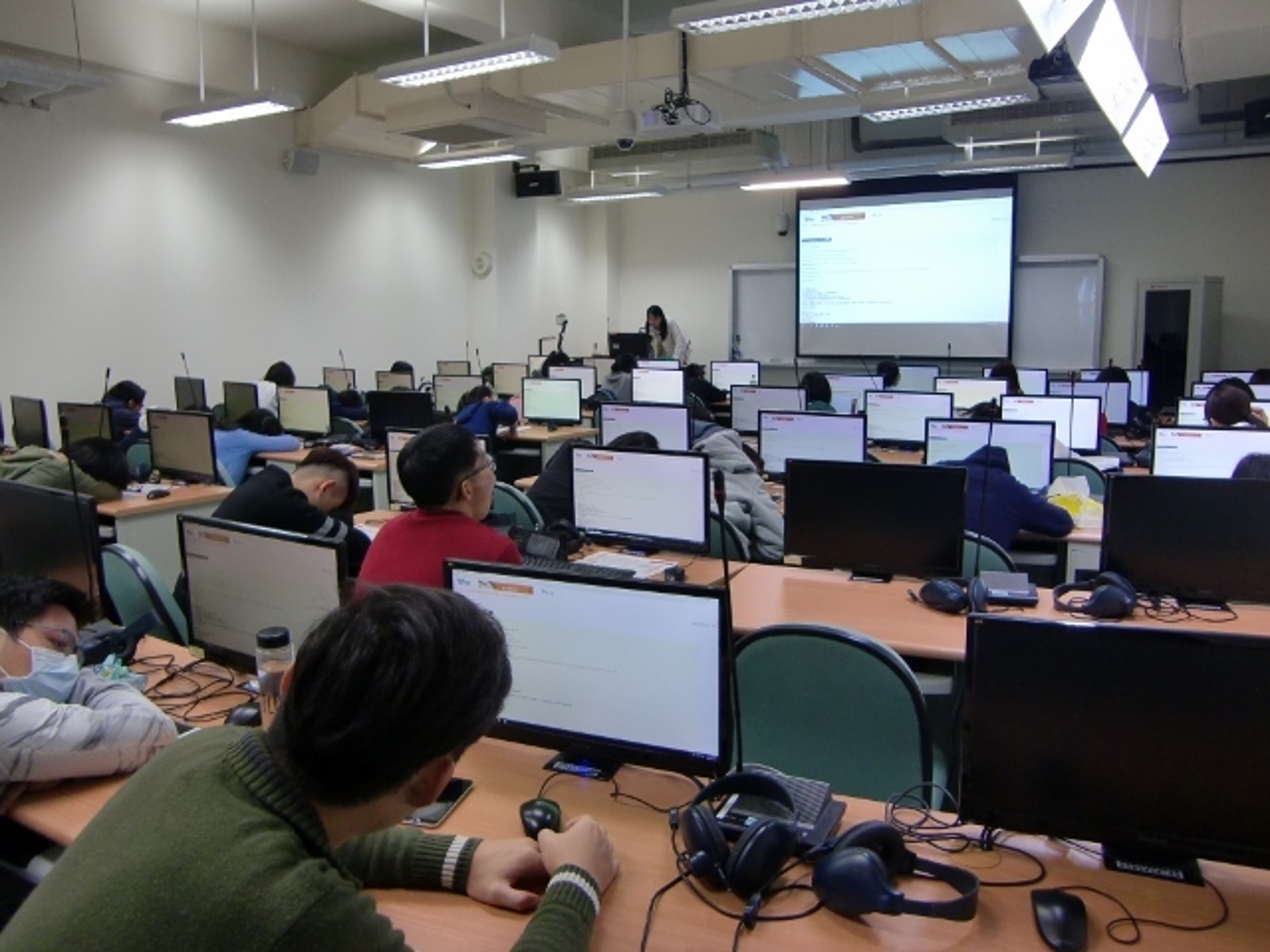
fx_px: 1027
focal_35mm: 28
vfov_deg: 49.7
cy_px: 476
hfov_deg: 63.4
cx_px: 635
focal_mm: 4.9
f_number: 2.6
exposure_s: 1/60
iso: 160
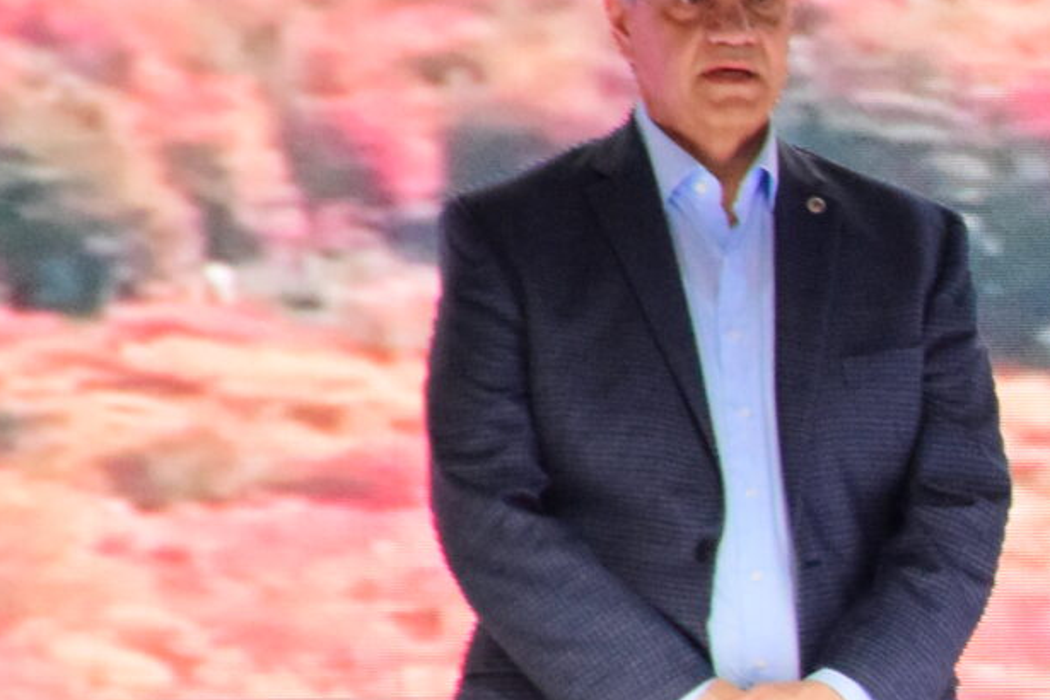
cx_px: 2139
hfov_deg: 2.9
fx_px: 20386
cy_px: 986
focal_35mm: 699
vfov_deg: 2.0
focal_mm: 112
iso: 3200
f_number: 7.1
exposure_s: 1/160
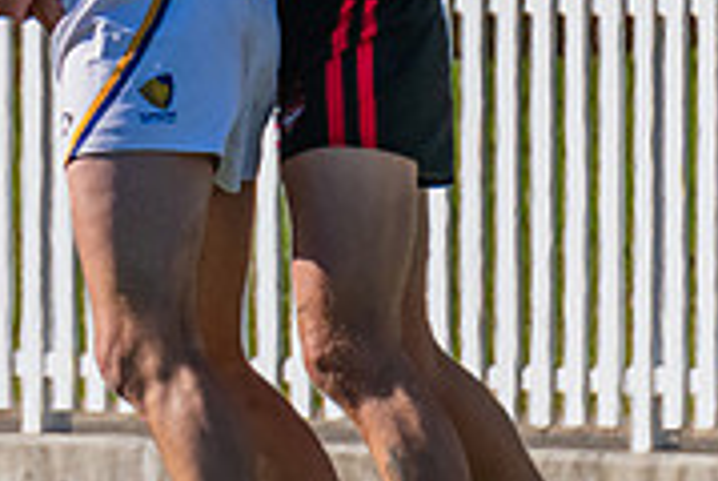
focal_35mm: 2816
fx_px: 56256
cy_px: 64
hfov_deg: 0.7
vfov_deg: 0.5
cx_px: -399
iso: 800
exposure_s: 1/1250
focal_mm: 600
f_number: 13
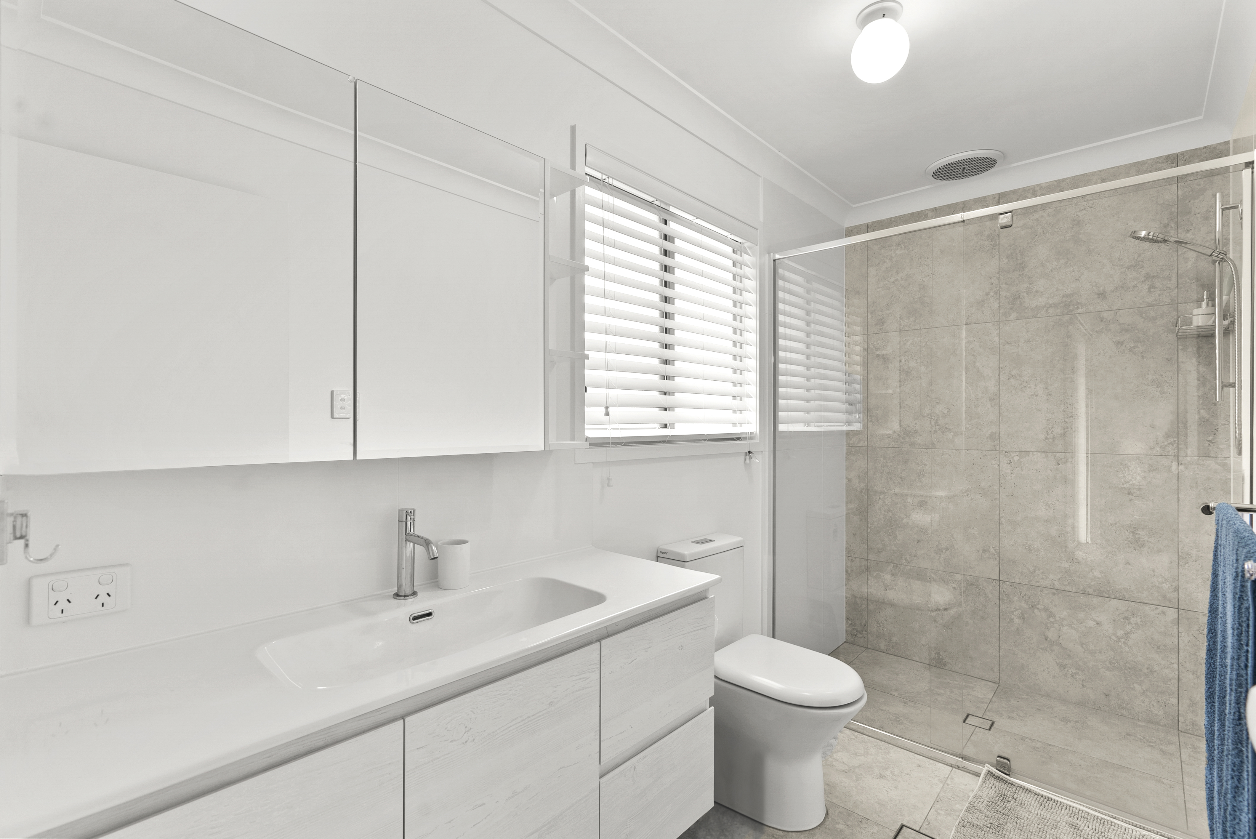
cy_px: 420
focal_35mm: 16
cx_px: 628
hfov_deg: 96.7
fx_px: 559
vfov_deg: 73.8
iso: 640
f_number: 8
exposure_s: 1/8
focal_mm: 16
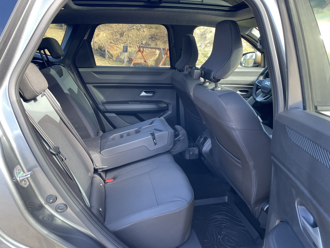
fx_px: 248
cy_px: 124
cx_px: 165
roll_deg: +0.3
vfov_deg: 53.1
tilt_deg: -19.7
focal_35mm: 26
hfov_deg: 67.3
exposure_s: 1/121
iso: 100
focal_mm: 4.2
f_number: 1.6
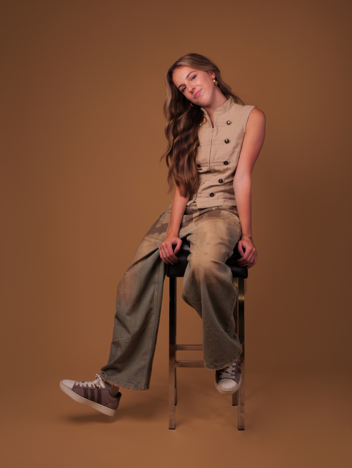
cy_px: 234
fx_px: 515
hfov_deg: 37.8
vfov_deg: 49.0
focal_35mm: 38
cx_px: 176
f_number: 4
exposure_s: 1/160
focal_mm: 19
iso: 320
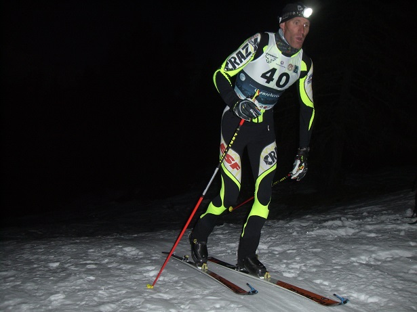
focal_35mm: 38
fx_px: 458
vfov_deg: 37.7
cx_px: 208
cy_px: 156
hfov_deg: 49.0
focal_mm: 6.2
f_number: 2.7
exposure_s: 1/60
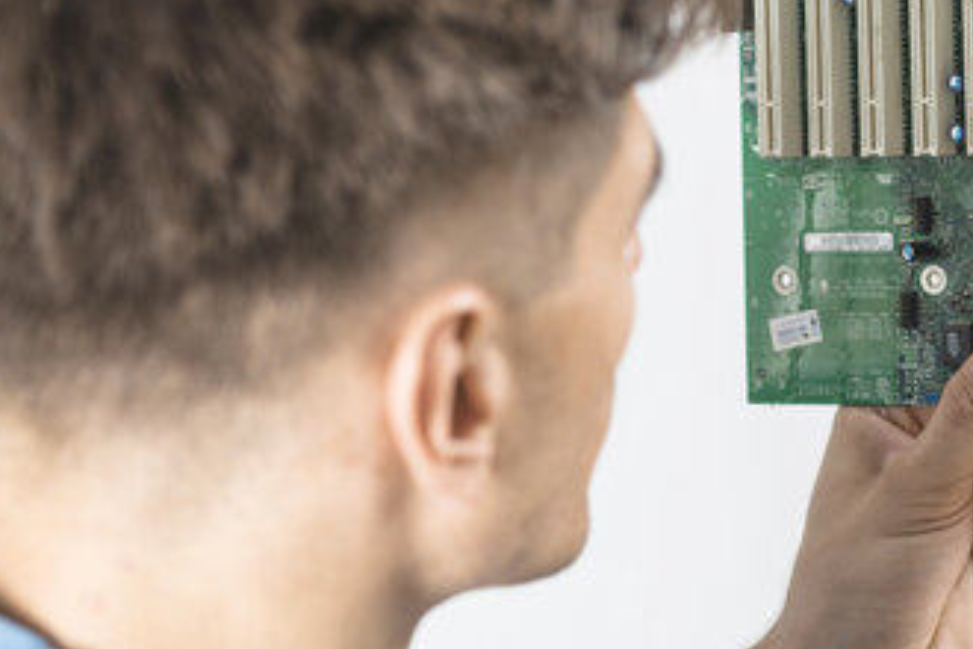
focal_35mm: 183
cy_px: 316
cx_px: 887
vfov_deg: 7.5
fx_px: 4946
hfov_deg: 11.2
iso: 160
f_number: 4
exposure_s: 1/160
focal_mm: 85
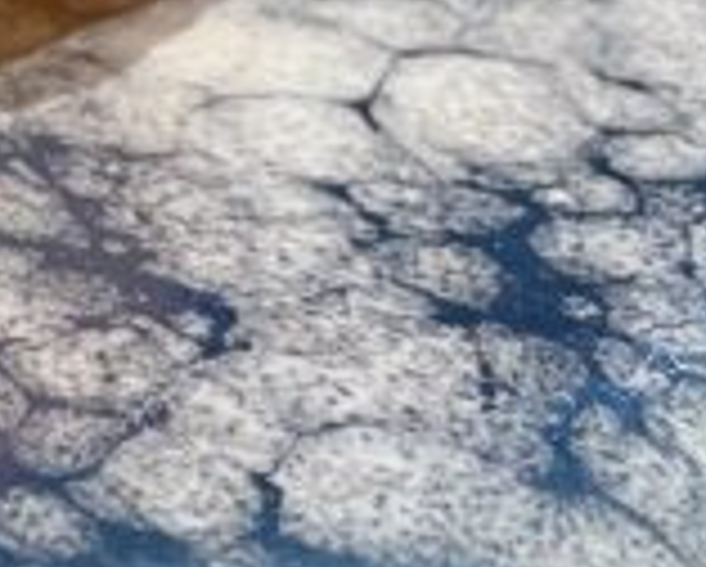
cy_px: -468
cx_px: -490
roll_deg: -1.0
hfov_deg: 11.0
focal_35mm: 165
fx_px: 3452
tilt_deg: -23.1
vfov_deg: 9.0
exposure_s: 1/50
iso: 125
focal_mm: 4.2
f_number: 1.6
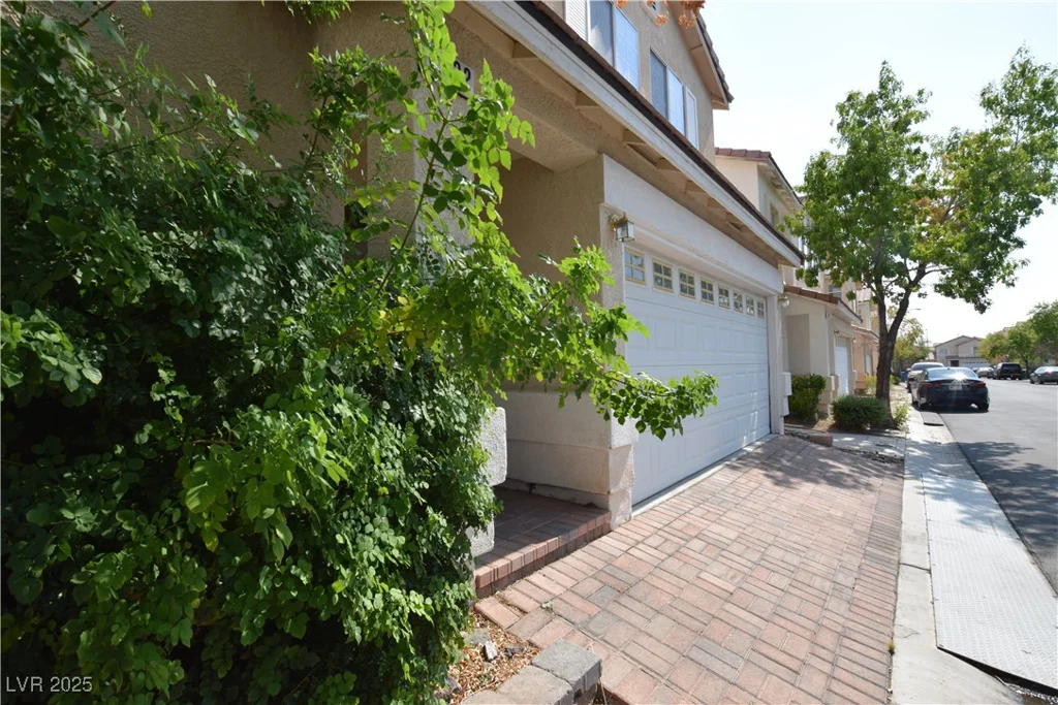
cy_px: 352
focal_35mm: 15
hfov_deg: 100.4
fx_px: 441
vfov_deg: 77.3
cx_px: 529
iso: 200
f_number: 8
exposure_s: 1/250
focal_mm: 10
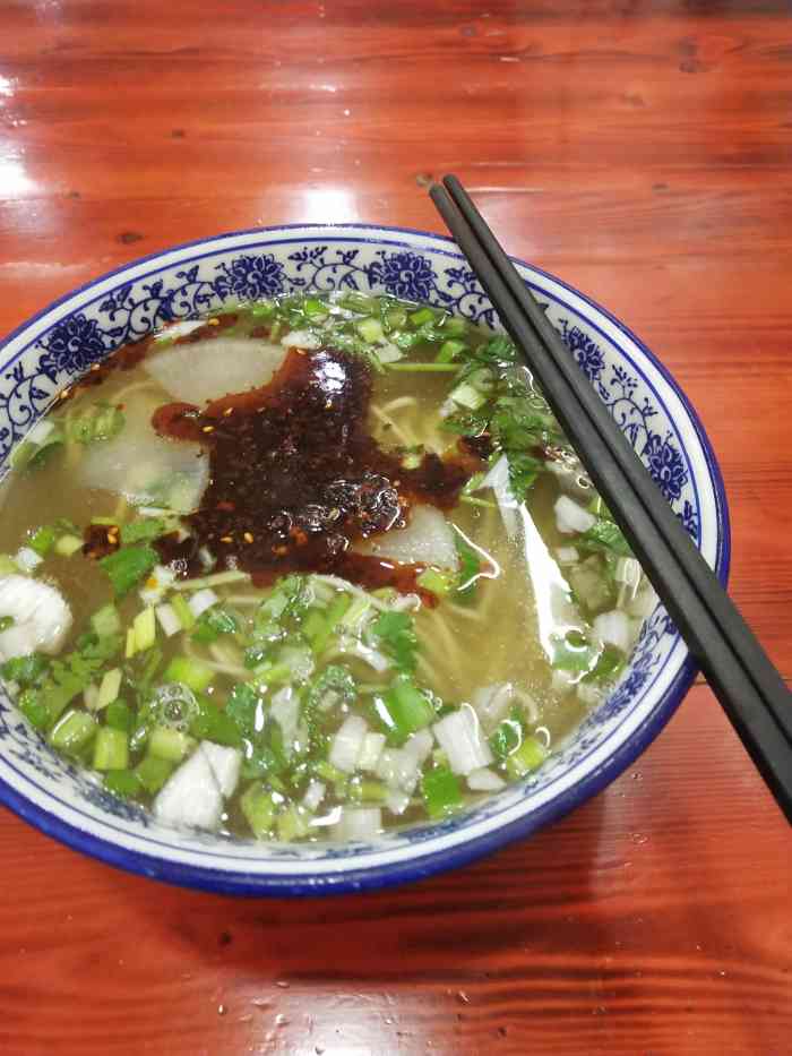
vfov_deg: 60.0
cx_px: 396
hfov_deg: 46.8
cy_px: 528
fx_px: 915
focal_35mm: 30
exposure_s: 1/50
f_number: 1.8
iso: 393
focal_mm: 3.95
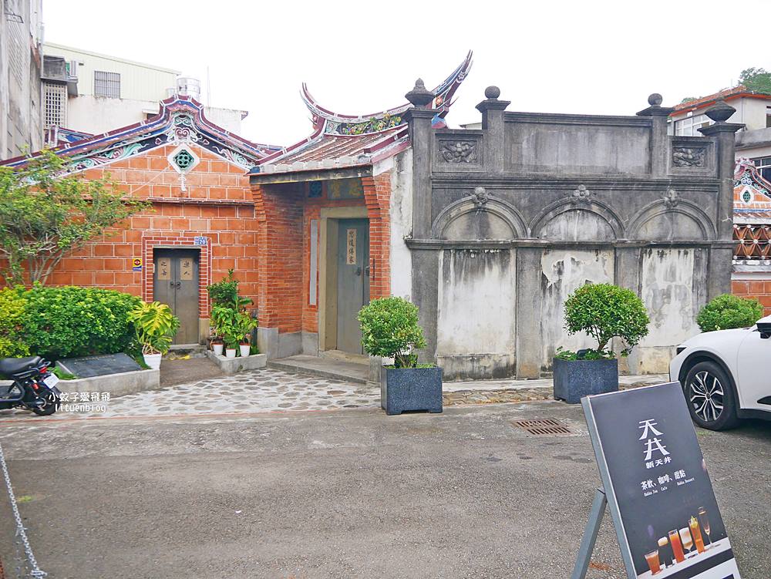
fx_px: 624
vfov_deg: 49.8
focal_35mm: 28
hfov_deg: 63.4
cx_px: 386
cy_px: 290
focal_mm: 14
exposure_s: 1/200
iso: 200
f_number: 3.5
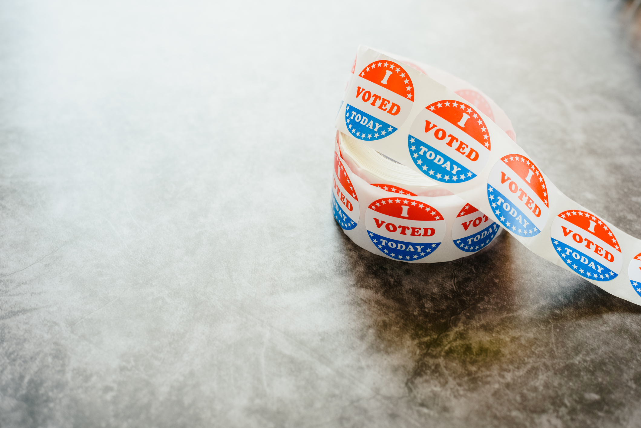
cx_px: 320
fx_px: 891
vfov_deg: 27.0
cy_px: 214
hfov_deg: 39.6
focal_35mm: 50
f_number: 4.8
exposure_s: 1/60
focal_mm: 50
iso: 400
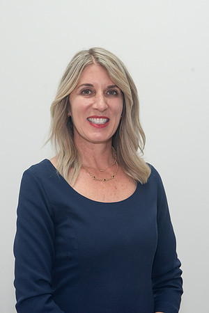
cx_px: 91
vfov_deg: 22.6
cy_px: 145
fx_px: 784
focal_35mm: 90
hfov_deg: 15.2
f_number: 7.1
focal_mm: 56
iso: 400
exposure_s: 1/100
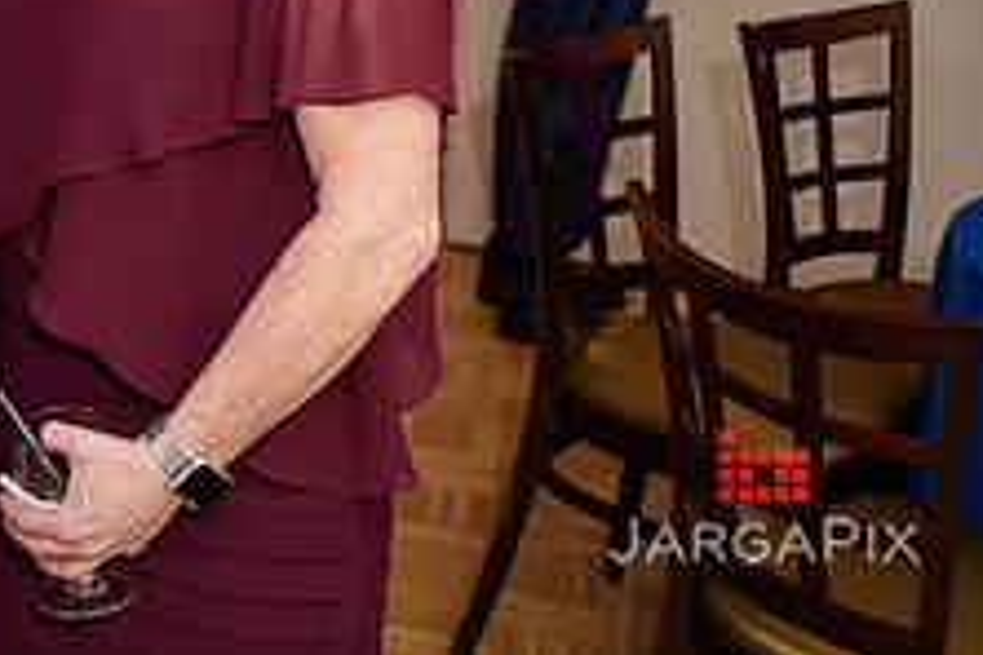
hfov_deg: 22.7
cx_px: -252
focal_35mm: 81
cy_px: -197
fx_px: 2212
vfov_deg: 16.0
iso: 1250
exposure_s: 1/125
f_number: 3.2
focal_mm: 31
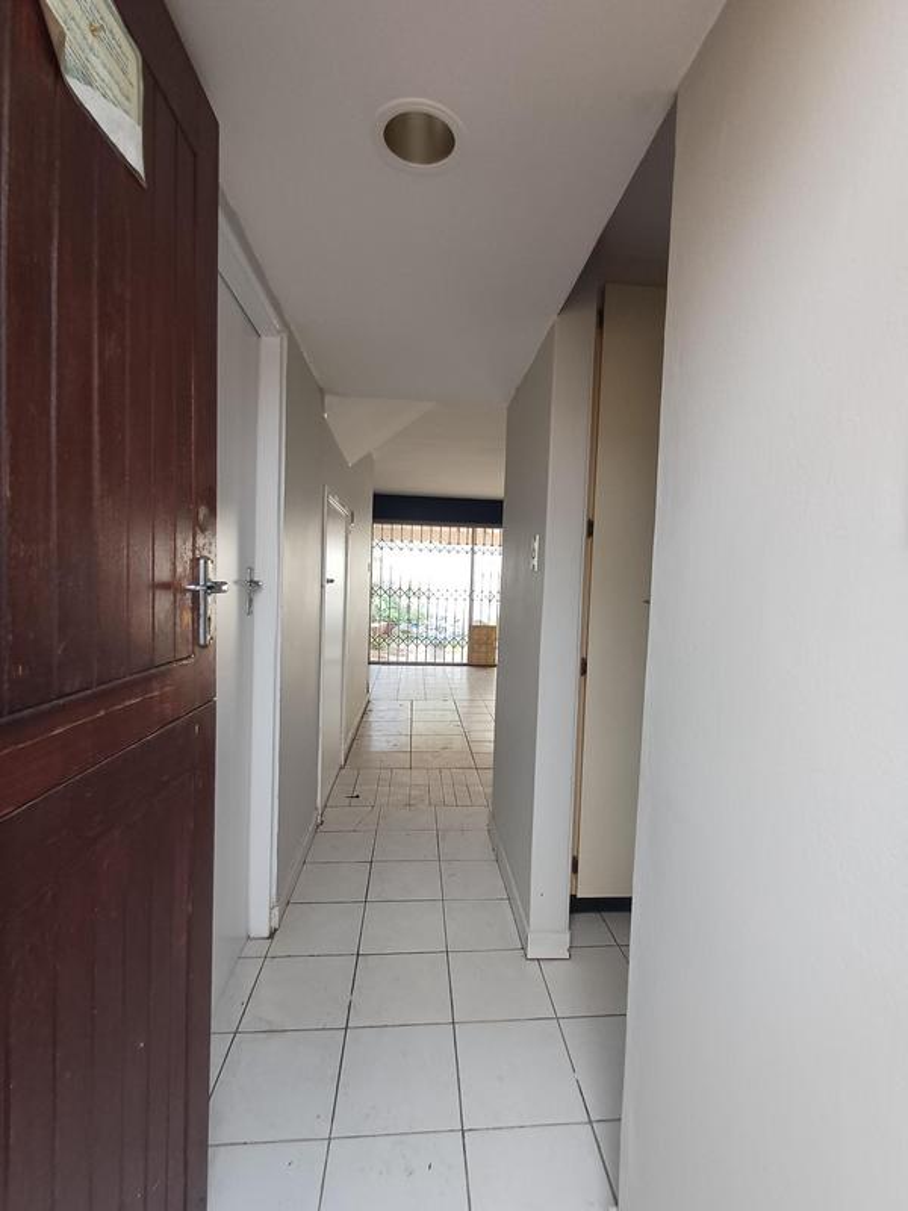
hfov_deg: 78.1
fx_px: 560
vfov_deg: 94.5
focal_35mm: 16
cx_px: 454
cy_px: 606
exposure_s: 1/50
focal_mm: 1.64
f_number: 2.2
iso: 80
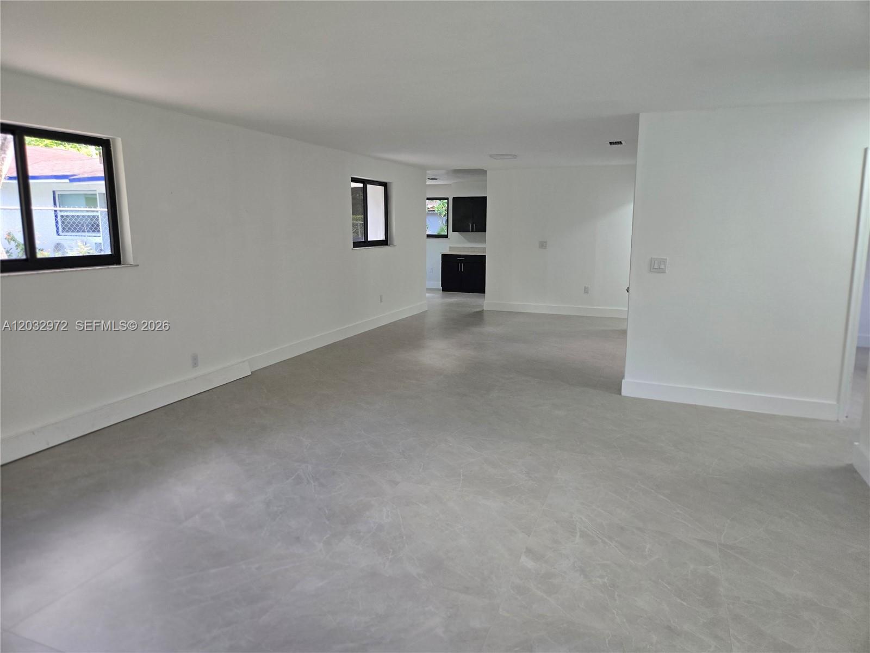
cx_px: 435
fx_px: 578
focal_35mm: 23
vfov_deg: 58.9
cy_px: 326
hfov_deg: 73.9
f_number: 1.8
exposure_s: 1/240
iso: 320
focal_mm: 5.4
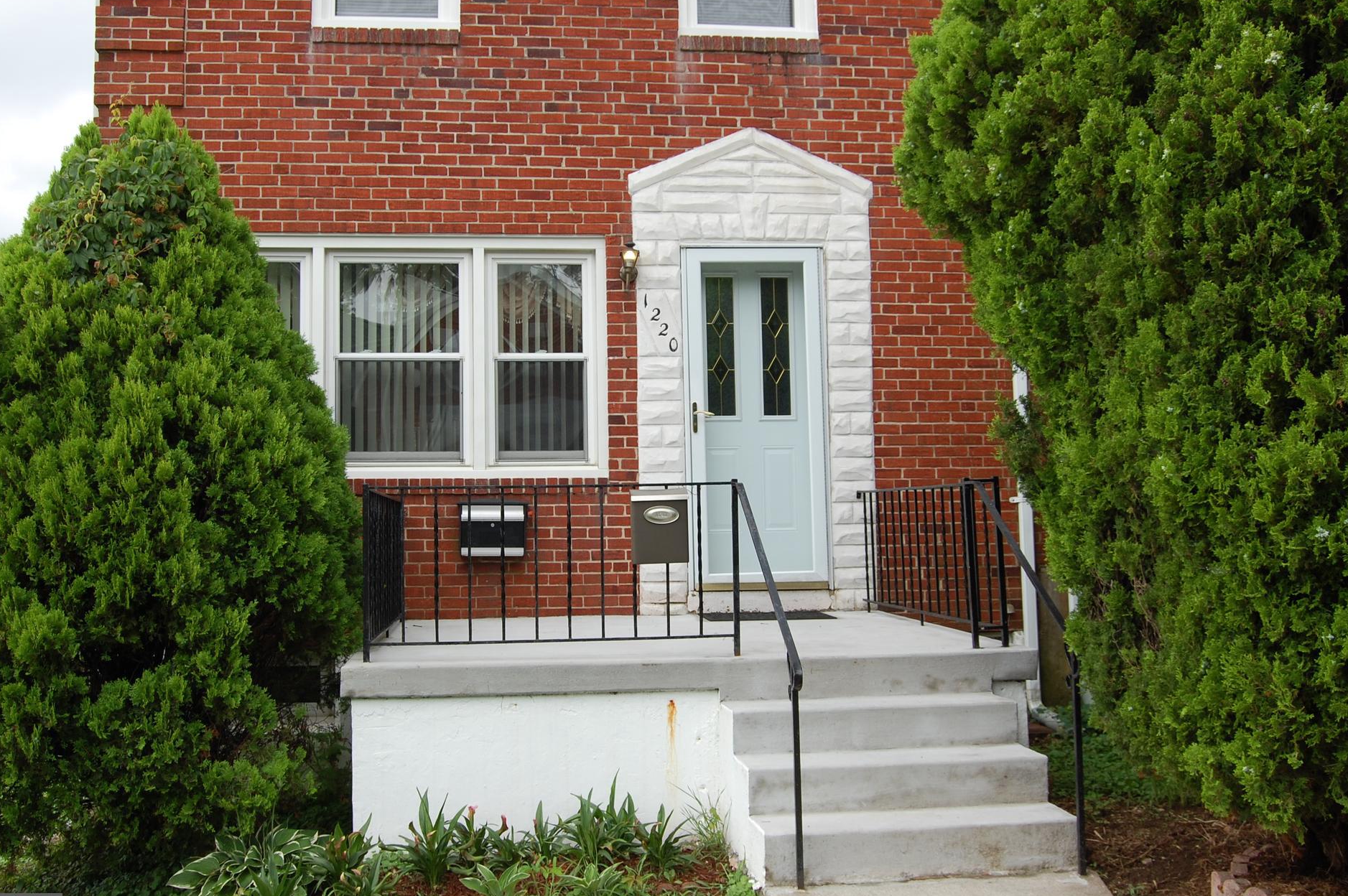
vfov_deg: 36.8
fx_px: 1347
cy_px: 456
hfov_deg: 53.1
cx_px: 639
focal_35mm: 36
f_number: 7.1
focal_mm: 22
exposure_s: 1/200
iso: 200
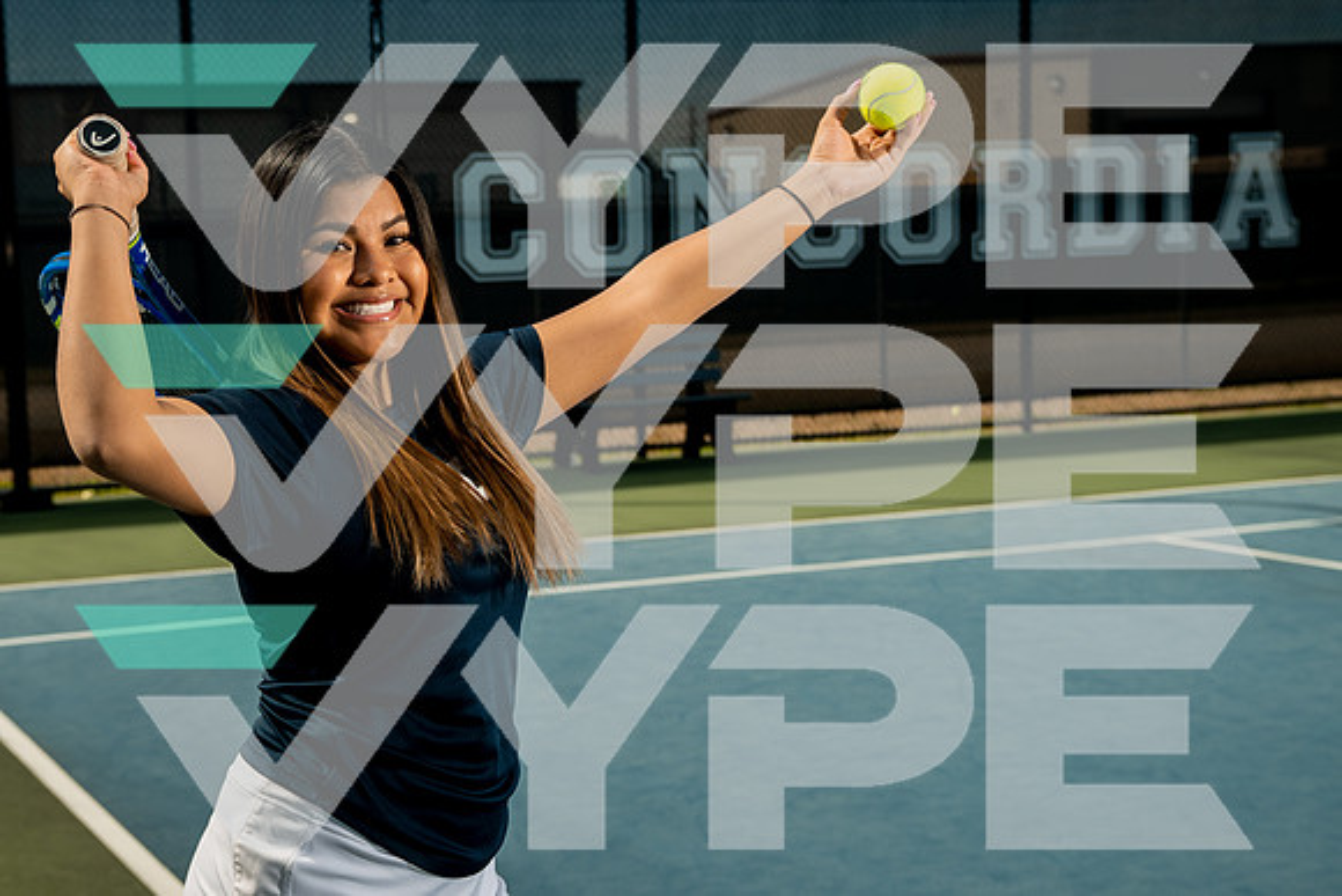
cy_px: 494
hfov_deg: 33.0
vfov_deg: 22.6
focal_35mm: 60
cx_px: 396
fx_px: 2237
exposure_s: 1/250
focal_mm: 40
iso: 100
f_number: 4.5
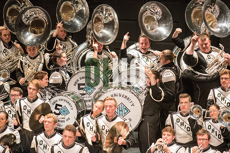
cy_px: 76
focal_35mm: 300
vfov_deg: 4.6
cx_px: 115
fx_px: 1917
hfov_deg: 6.9
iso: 4000
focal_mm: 300
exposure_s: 1/500
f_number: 2.8
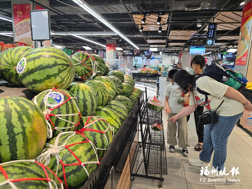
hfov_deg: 73.9
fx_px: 167
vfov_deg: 58.9
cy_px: 94
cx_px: 126
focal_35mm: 23
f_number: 1.7
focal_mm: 6.3
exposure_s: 1/100
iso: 100
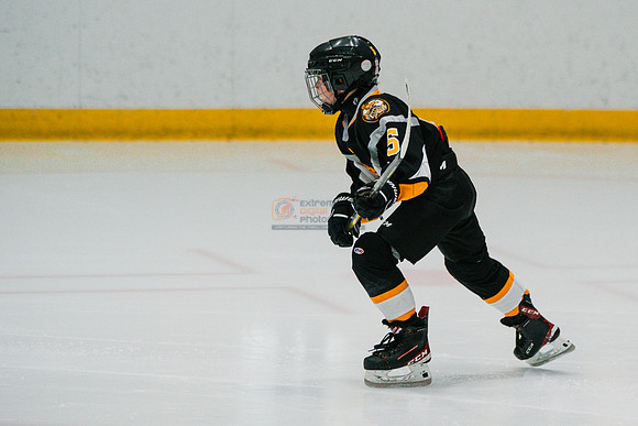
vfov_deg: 4.7
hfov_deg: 7.1
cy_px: 185
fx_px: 5161
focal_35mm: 291
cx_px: 435
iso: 3200
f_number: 3.5
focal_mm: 209
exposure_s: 1/1250
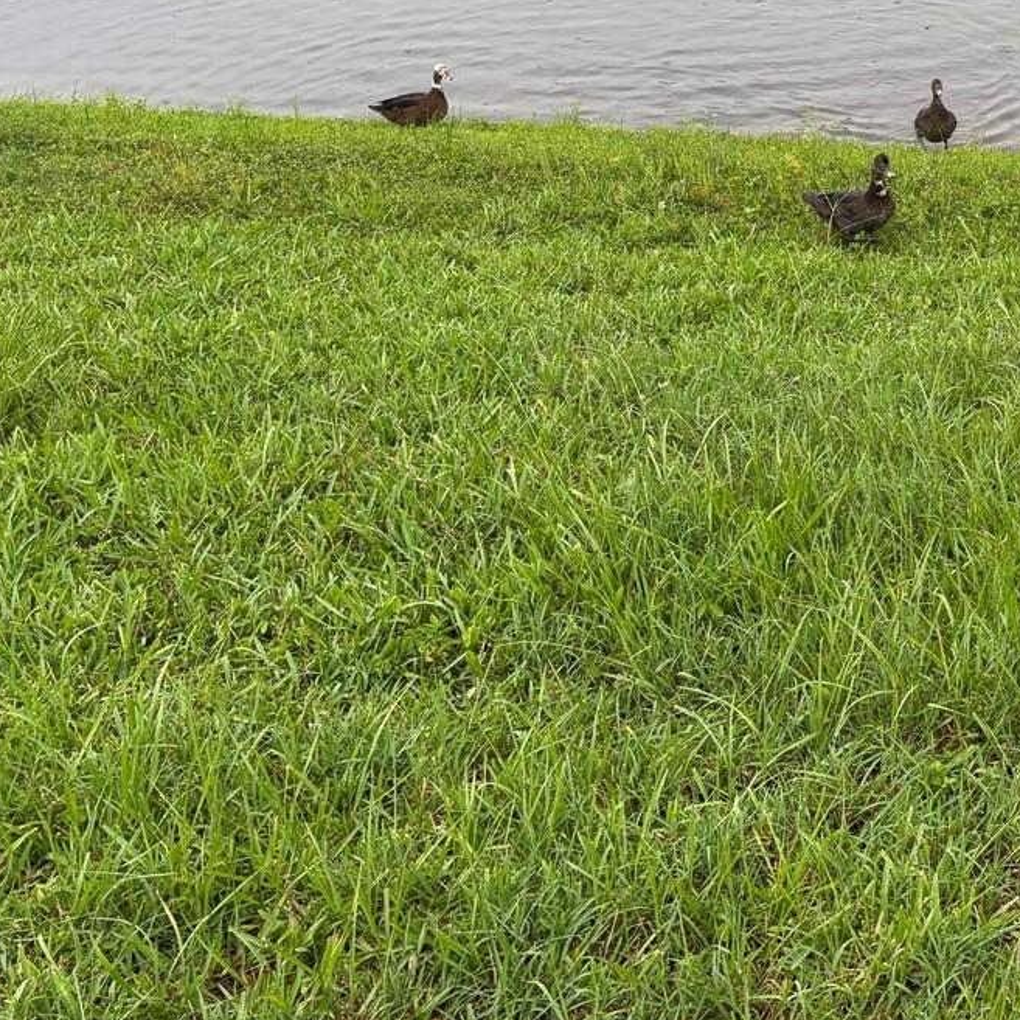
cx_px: 1202
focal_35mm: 56
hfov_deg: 27.2
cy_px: 267
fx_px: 1867
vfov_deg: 30.1
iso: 80
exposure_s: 1/121
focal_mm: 5.96
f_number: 1.6
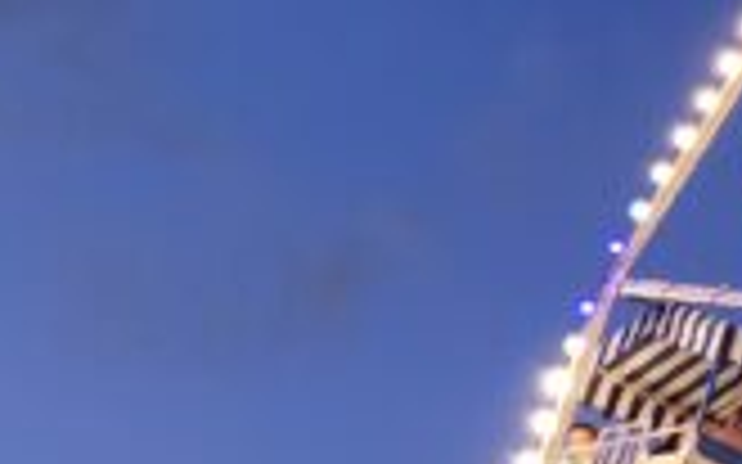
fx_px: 2588
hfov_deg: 14.3
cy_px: 140
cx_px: 1354
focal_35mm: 128
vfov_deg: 10.2
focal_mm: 5.4
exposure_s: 1/50
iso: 320
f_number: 1.8
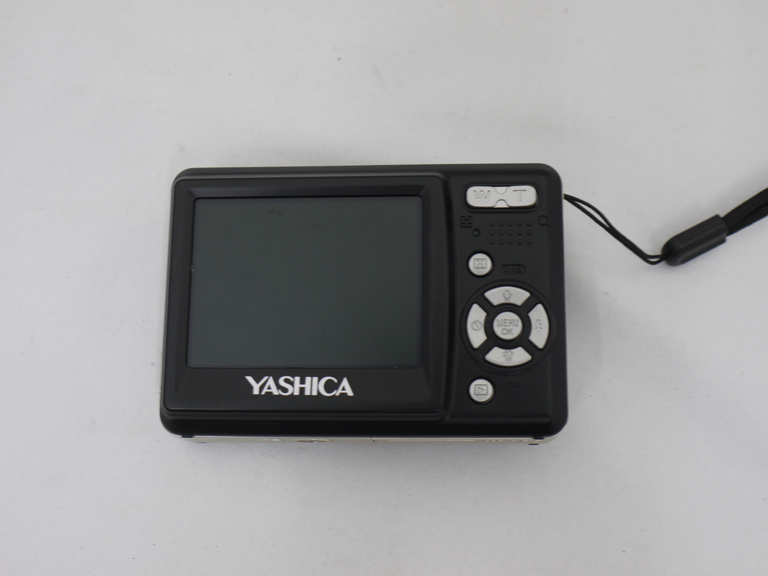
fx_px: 1109
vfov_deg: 29.1
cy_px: 288
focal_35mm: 50
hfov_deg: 38.2
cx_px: 384
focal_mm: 25
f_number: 4.9
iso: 200
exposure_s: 1/30
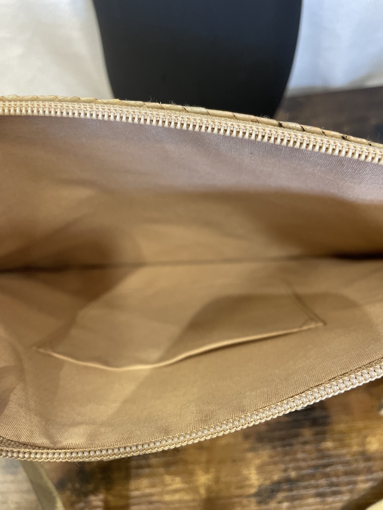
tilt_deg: -58.8
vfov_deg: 67.3
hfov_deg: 53.1
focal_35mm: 26
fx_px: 384
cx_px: 192
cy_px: 255
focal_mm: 4.2
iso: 200
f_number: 1.6
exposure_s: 1/50
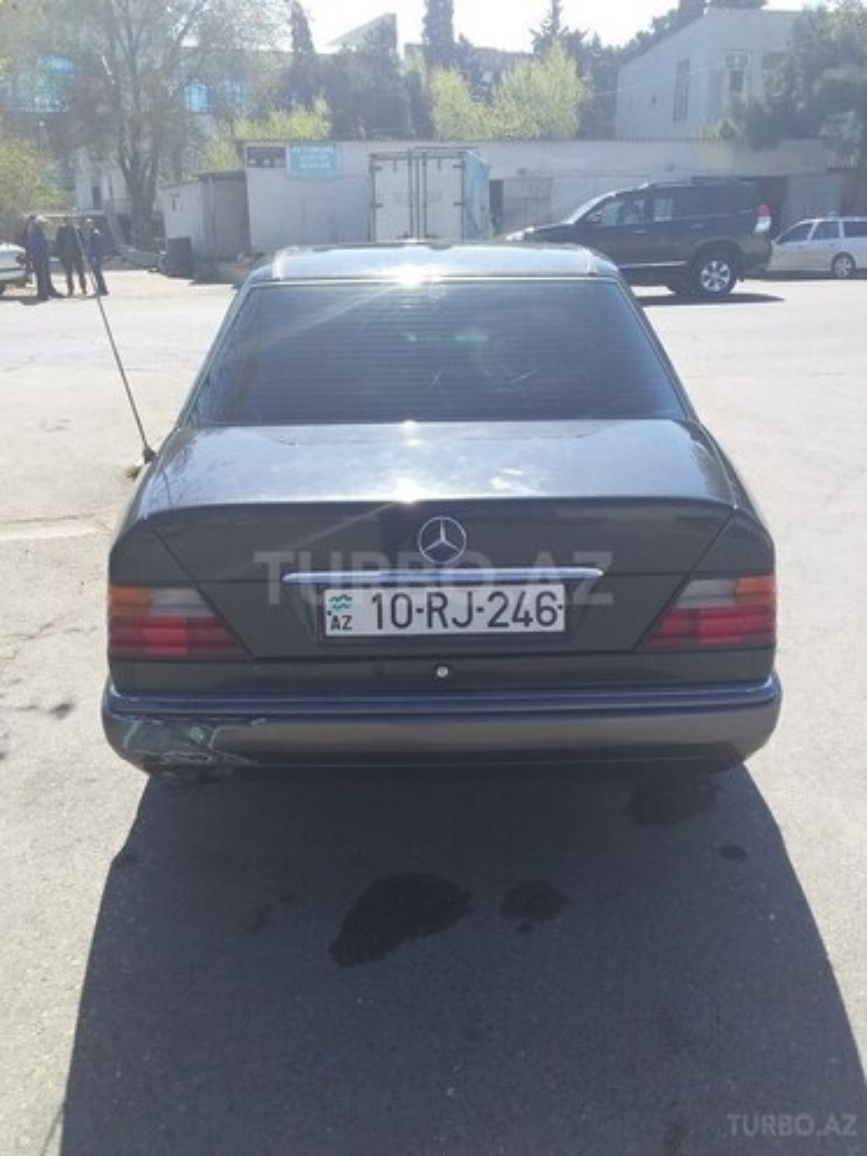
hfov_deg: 45.4
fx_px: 1035
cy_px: 578
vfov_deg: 58.4
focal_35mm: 31
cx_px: 434
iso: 40
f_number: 2.2
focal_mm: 3.3
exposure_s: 1/781
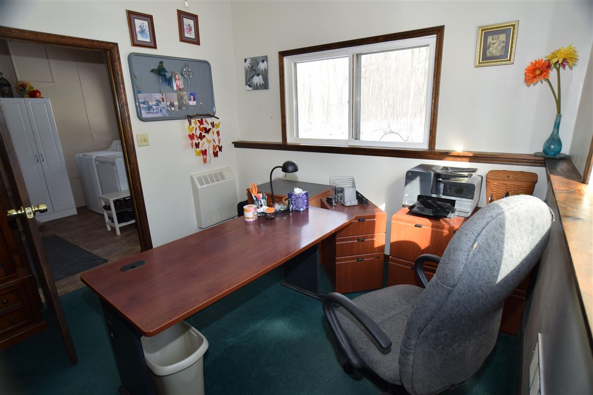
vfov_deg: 67.4
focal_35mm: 18
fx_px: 296
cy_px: 198
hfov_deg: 90.0
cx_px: 296
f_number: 4.8
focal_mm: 12
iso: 100
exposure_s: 1/30
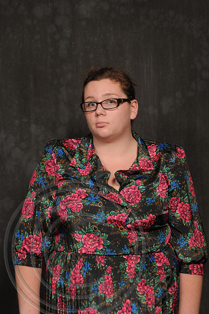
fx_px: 655
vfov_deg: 27.0
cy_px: 157
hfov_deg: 18.1
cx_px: 104
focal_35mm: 75
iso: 200
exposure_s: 1/60
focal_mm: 50
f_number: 6.3
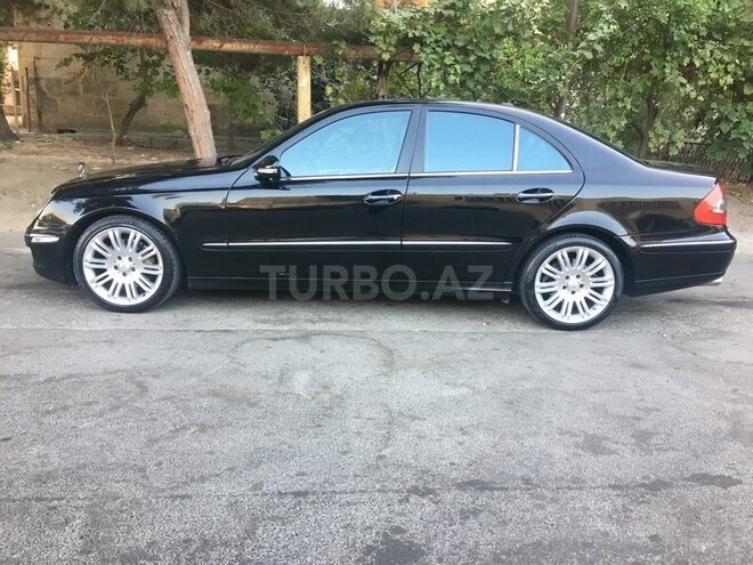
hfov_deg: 61.7
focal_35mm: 29
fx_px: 631
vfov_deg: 48.2
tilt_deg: -12.2
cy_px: 282
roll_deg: -2.7
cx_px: 376
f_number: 2.2
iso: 50
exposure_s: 1/33
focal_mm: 4.15
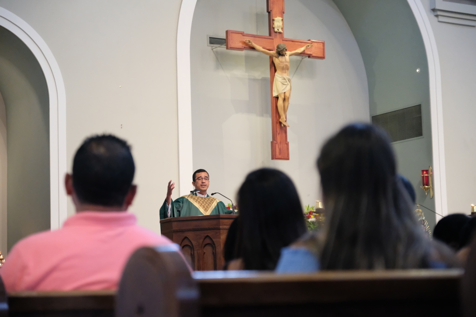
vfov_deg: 16.5
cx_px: 238
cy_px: 158
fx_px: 1097
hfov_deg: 24.5
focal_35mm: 83
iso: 6400
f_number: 2.8
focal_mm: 55
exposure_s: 1/250
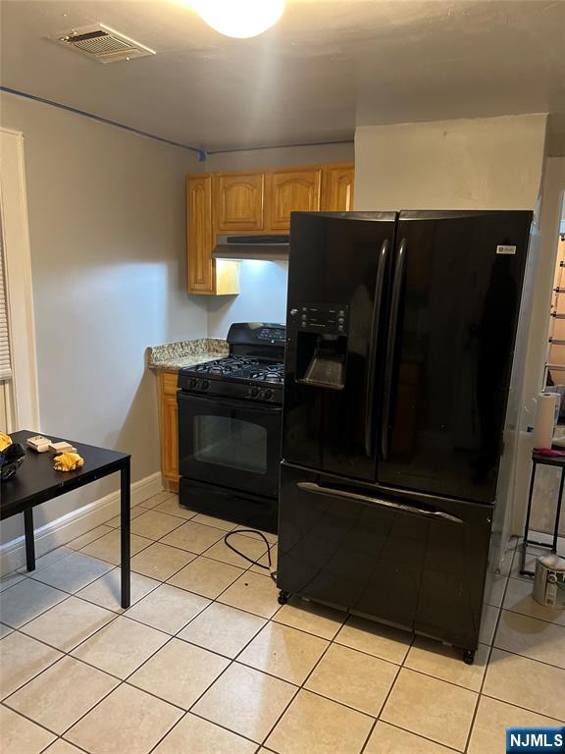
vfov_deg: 67.3
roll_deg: -1.2
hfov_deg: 53.1
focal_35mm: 26
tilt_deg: -9.0
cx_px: 282
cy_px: 377
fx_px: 566
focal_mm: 5.7
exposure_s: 1/60
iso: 320
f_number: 1.5
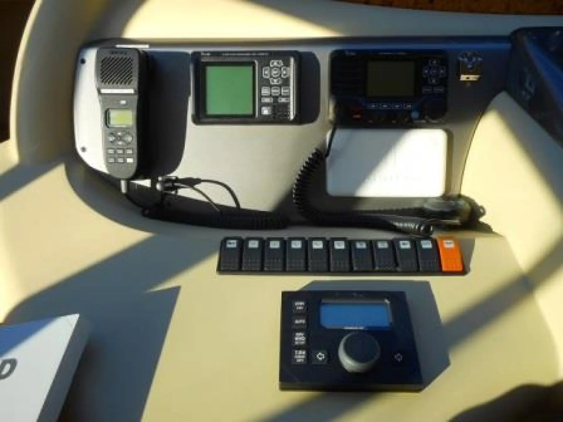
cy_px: 211
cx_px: 282
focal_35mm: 29
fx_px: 472
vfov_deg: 48.2
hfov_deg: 61.7
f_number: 4
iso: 80
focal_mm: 5.2
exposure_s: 1/100
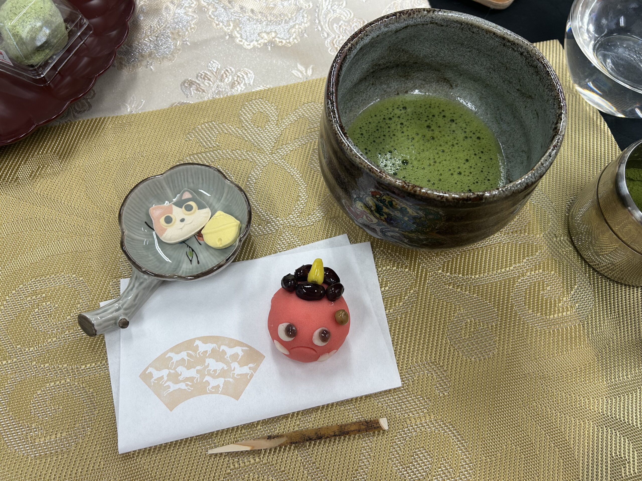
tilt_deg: -66.0
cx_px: 321
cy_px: 240
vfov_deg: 53.1
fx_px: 482
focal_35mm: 26
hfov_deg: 67.3
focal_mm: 5.7
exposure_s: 1/100
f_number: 1.5
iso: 50
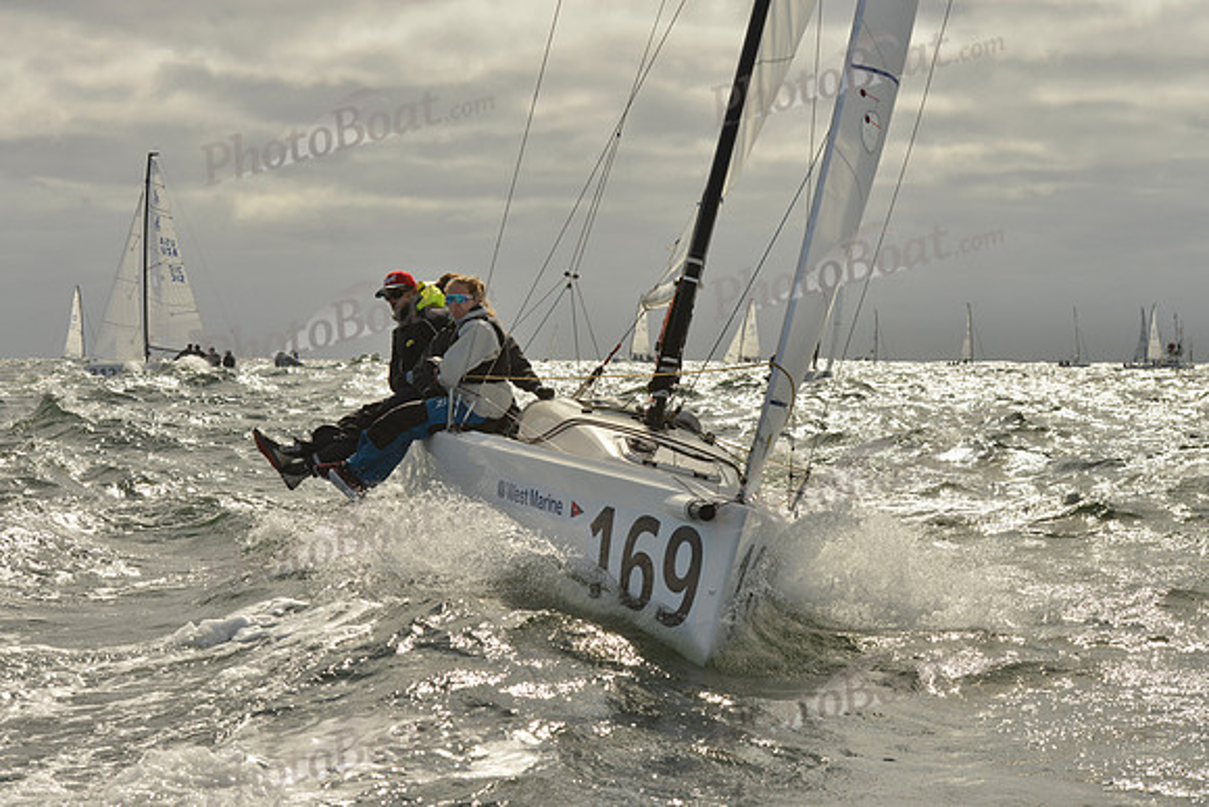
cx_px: 604
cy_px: 404
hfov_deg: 28.8
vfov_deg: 19.5
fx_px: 2351
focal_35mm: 70
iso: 400
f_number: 11
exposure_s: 1/2000
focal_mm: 70
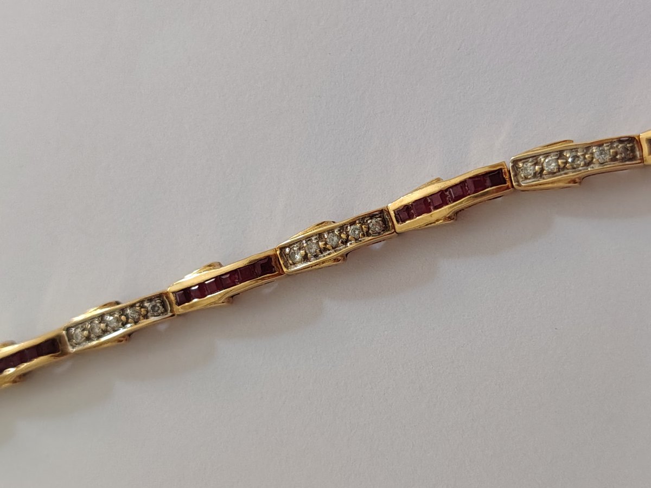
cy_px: 244
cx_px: 326
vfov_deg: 28.6
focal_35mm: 51
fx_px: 959
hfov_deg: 37.5
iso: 756
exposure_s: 1/30
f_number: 1.75
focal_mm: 5.25
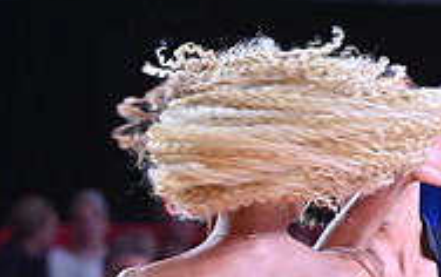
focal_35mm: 597
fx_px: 7184
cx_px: 278
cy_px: 568
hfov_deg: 3.5
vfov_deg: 2.2
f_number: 7.1
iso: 4000
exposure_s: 1/400
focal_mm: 190
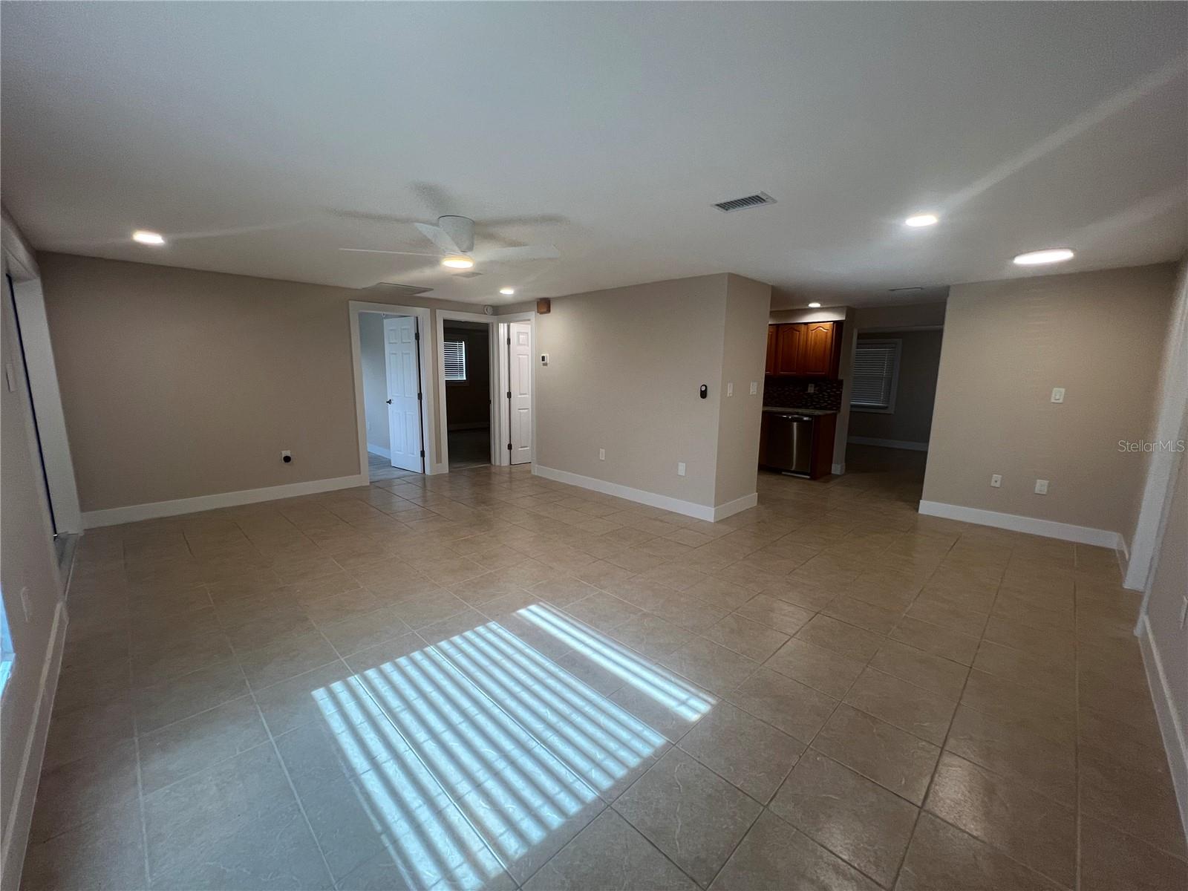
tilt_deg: -8.8
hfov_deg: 106.2
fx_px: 446
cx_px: 594
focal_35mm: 13
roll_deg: -0.5
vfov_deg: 89.9
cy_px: 446
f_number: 1.8
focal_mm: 1.57
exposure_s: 1/120
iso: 160
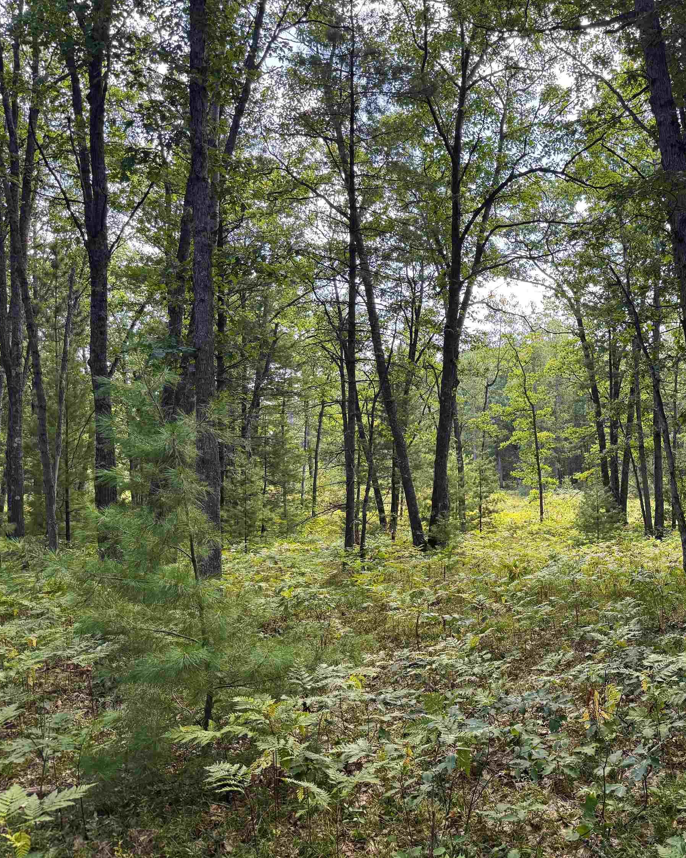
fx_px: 812
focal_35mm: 32
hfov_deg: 43.6
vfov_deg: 55.7
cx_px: 549
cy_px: 433
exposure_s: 1/240
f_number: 1.78
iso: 125
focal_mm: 6.76
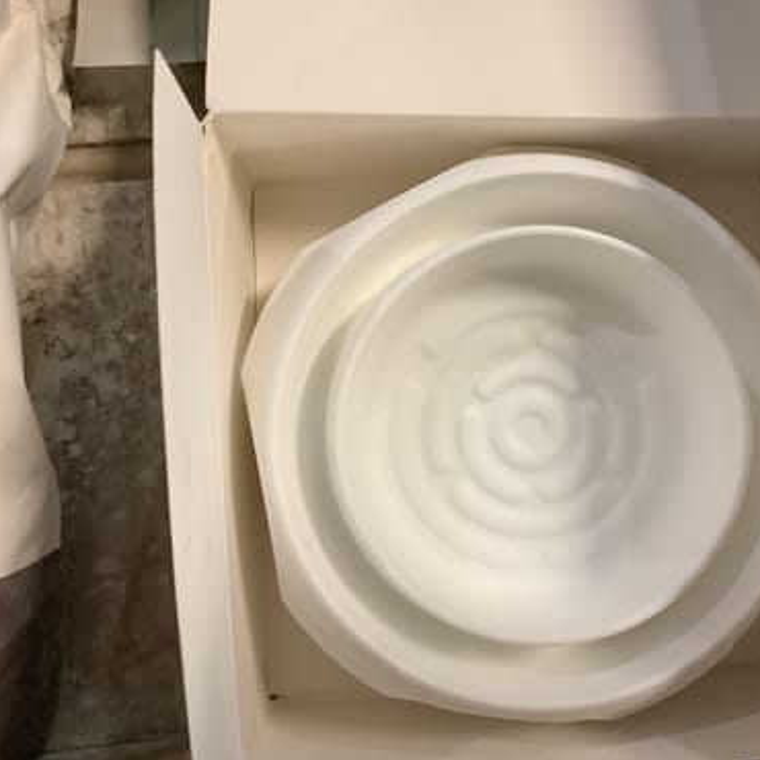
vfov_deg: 44.9
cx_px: 474
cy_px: 379
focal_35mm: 37
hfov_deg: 44.6
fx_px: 919
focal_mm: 3.3
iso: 400
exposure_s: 1/50
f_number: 2.4
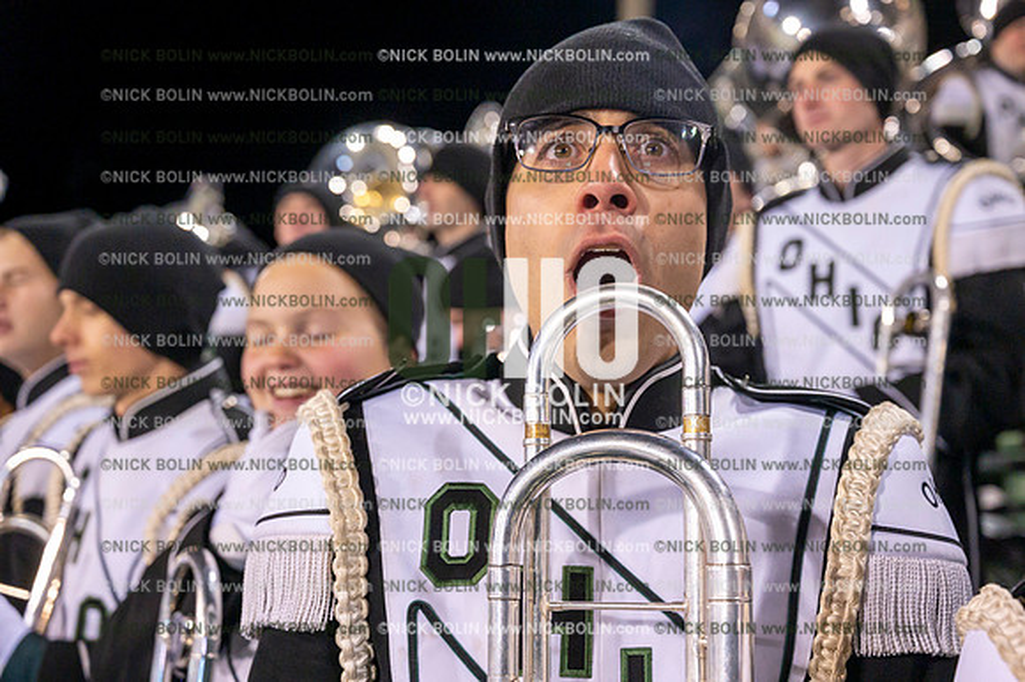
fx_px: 1394
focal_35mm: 49
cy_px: 341
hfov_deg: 40.4
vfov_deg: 27.5
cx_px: 512
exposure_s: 1/640
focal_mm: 49
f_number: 4.5
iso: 5000
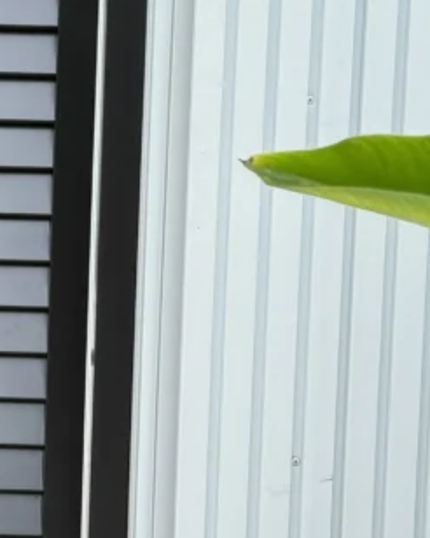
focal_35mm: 156
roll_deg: -2.6
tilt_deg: -8.9
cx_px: -170
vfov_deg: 12.3
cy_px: 73
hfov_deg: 9.7
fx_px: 2484
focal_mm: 6.76
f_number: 1.78
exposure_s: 1/687
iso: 100
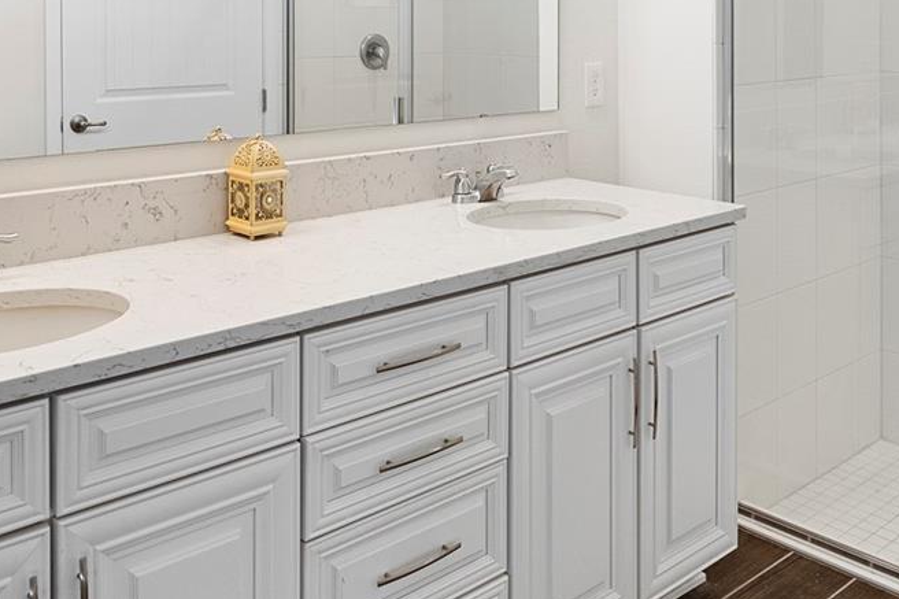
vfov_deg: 32.2
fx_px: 974
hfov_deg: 49.5
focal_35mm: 39
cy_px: 42
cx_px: 410
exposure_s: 1/13
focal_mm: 16
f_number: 8
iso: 800
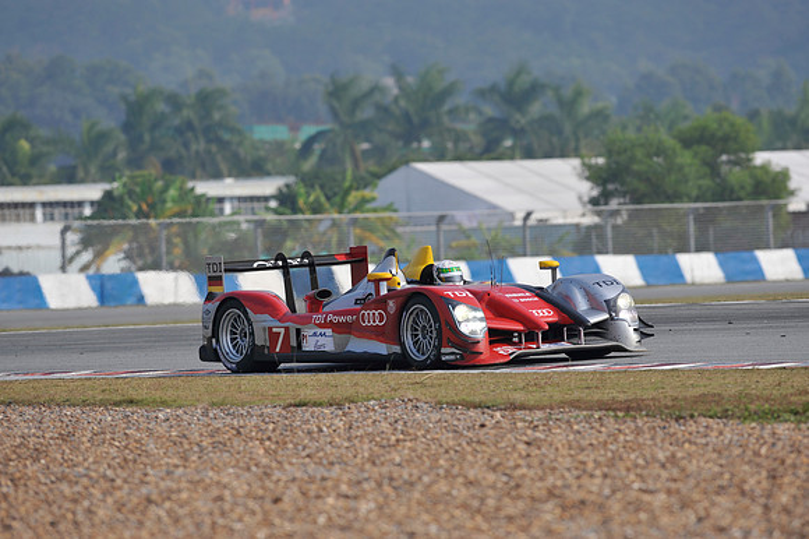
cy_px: 270
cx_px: 404
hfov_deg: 6.9
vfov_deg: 4.6
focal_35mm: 300
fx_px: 6738
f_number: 5
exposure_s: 1/2500
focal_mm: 300
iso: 250
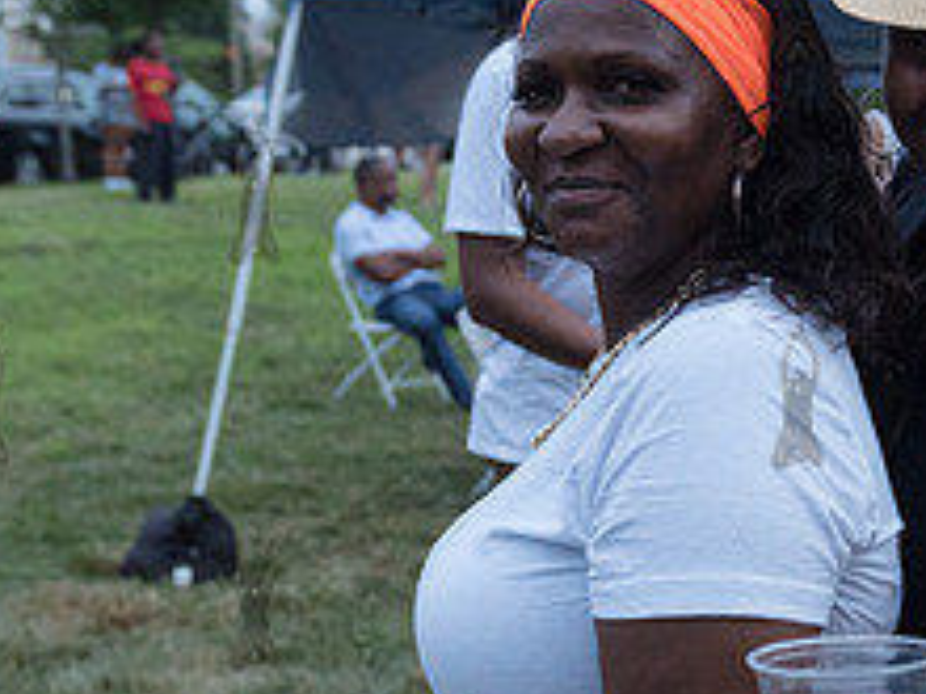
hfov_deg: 23.6
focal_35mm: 81
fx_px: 2167
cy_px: 393
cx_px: 796
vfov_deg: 18.2
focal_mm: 32
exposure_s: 1/200
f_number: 3.5
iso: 4000
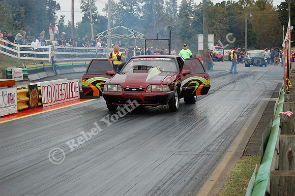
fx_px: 676
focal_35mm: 82
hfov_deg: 24.6
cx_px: 148
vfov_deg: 16.5
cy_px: 98
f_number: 5.6
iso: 400
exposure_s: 1/640
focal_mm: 55
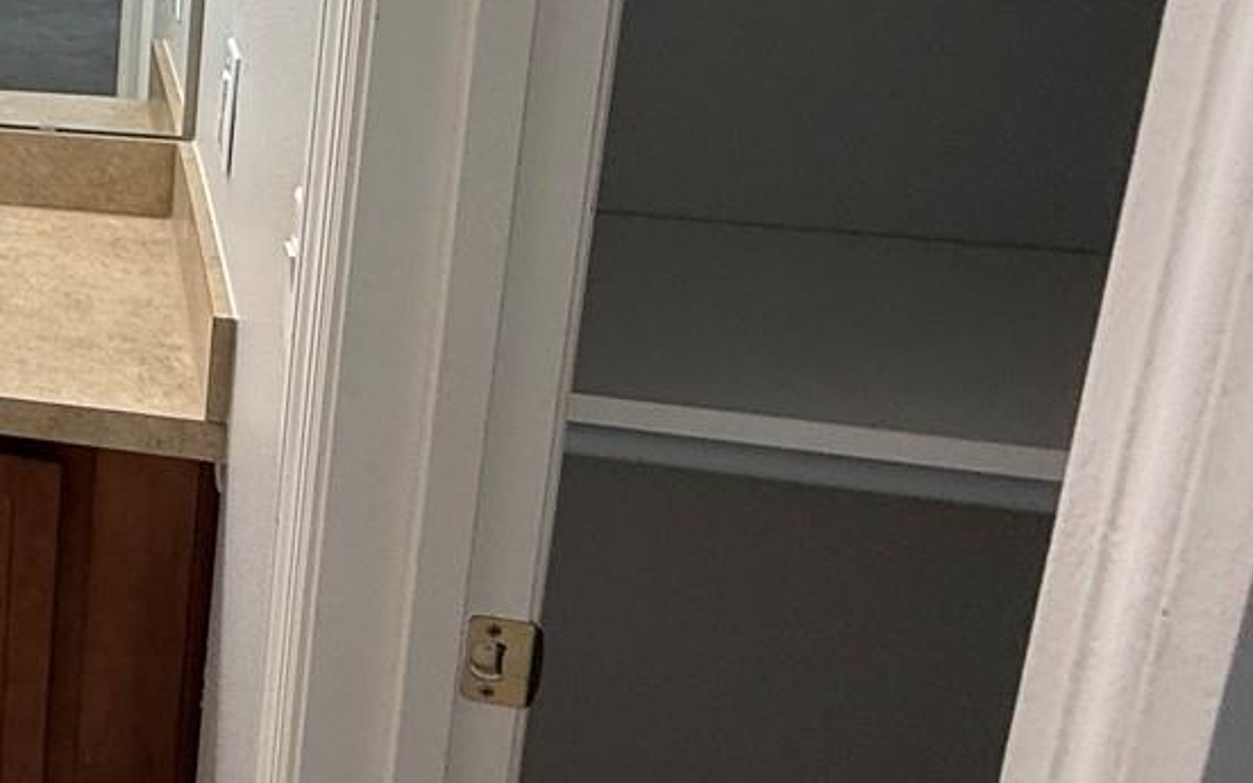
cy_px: 2
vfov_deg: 28.1
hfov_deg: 34.2
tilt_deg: -9.8
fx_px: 1468
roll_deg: +0.2
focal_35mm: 43
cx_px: -345
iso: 100
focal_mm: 2.22
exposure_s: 1/120
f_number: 2.2
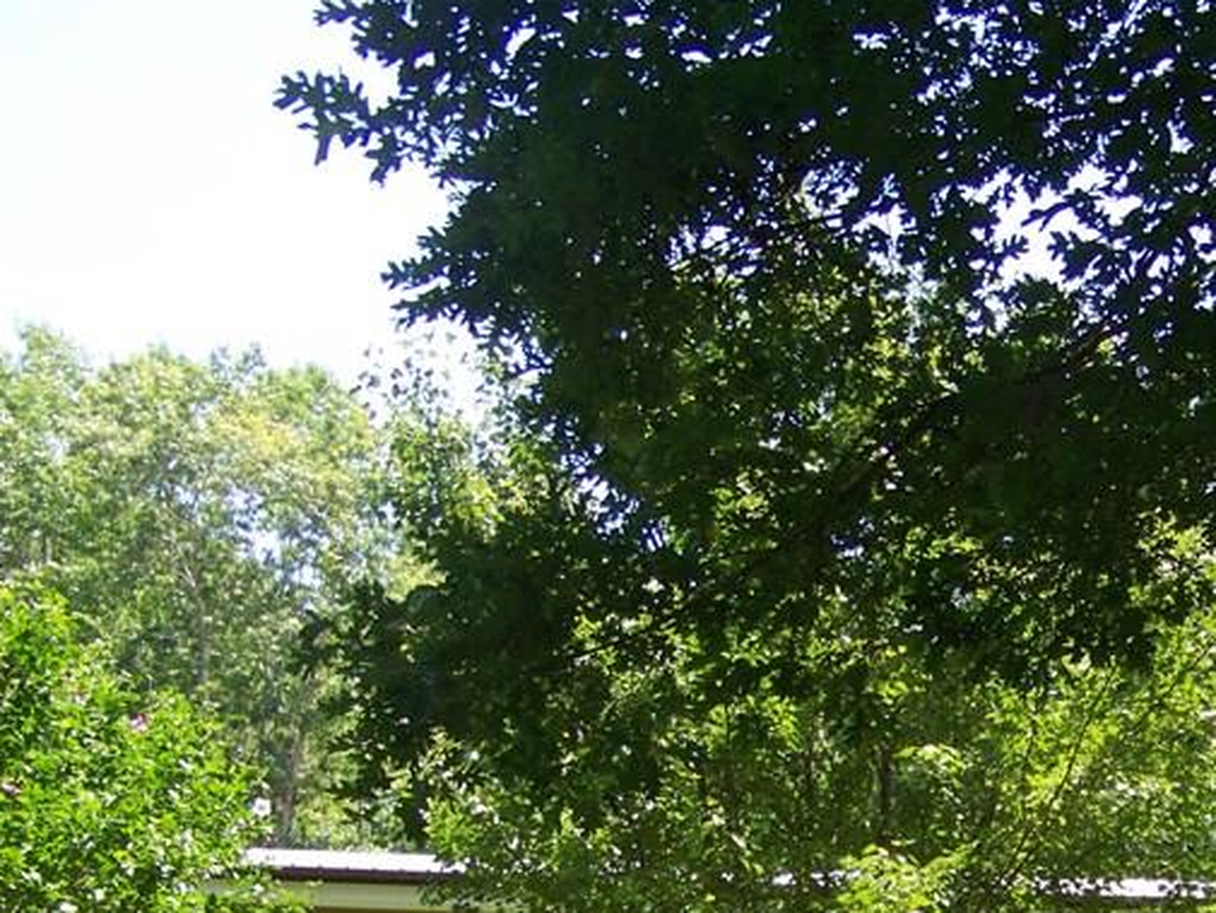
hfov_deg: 25.9
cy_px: 752
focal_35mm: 73
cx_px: 1062
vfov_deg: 19.9
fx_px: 2565
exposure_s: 1/320
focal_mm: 5.85
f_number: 2.8
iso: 67
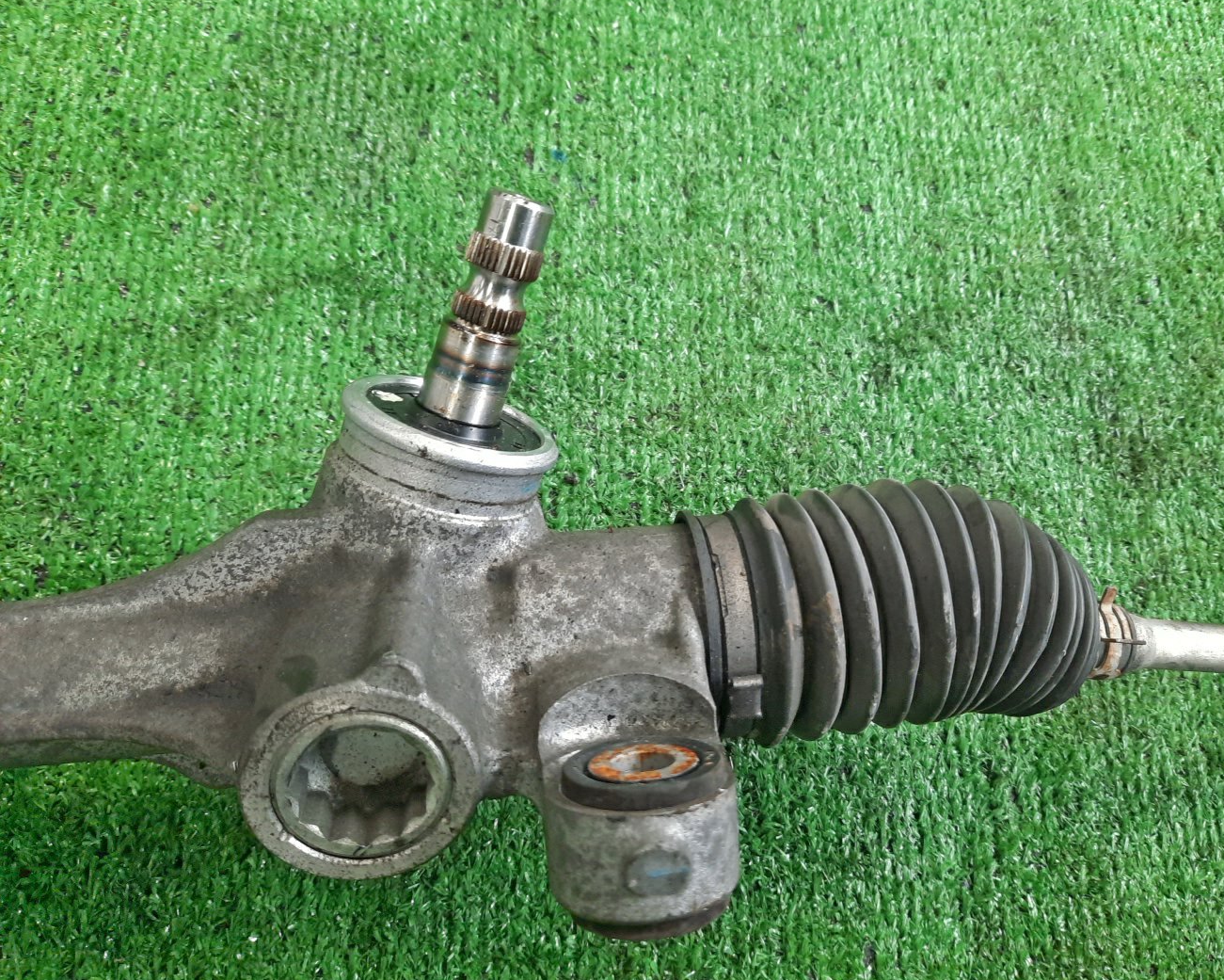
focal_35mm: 27
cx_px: 676
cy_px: 484
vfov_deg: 53.2
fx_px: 978
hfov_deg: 63.9
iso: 261
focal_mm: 4.6
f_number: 2
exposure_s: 1/33
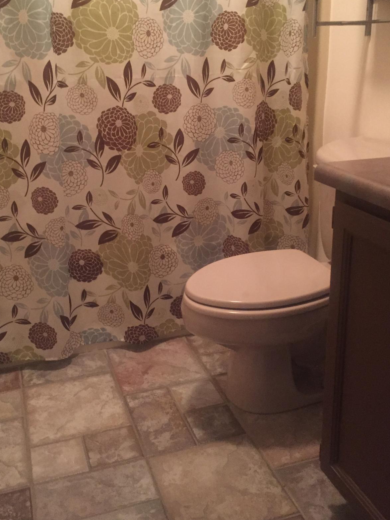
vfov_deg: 50.0
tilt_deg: -17.5
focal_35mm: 37
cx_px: 175
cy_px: 230
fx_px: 556
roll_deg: +1.3
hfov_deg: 38.6
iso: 320
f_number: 2.2
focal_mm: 4.15
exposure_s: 1/15
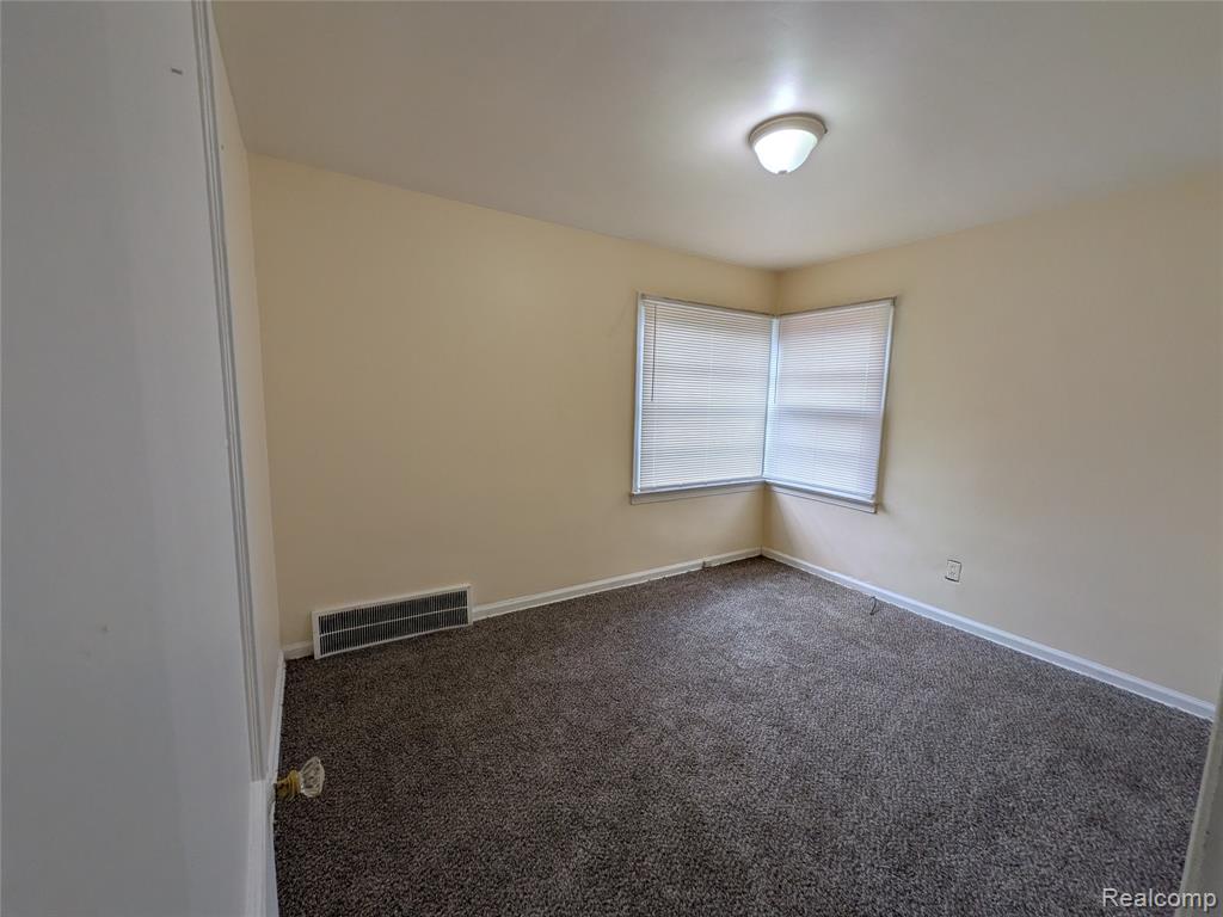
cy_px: 458
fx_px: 495
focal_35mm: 14
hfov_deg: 102.1
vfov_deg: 85.7
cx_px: 612
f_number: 2.2
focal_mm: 1.85
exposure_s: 1/120
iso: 77
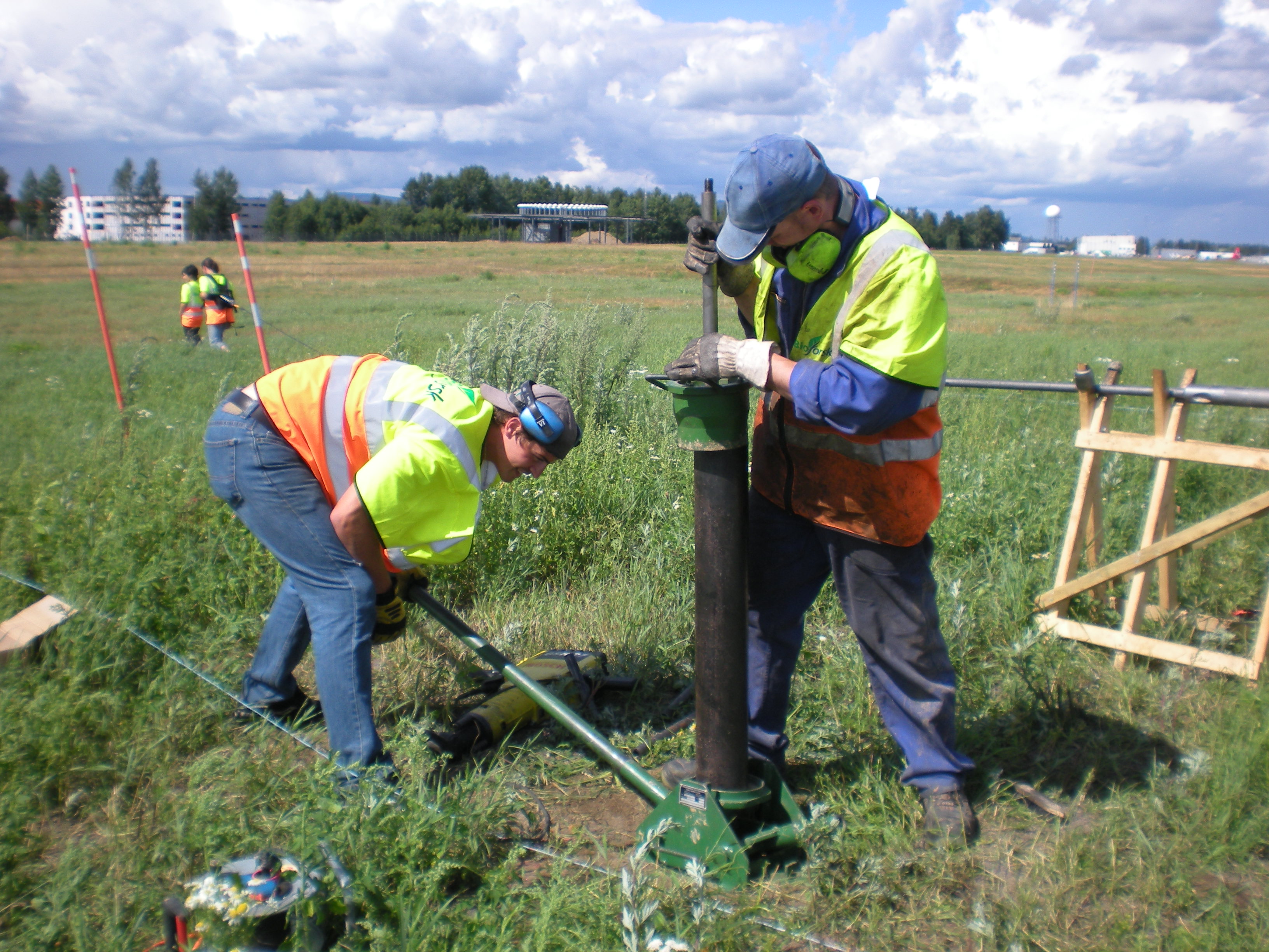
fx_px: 1393
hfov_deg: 49.0
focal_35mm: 38
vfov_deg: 37.7
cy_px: 476
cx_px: 634
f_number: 4.6
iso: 64
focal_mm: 6.3
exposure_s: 1/457
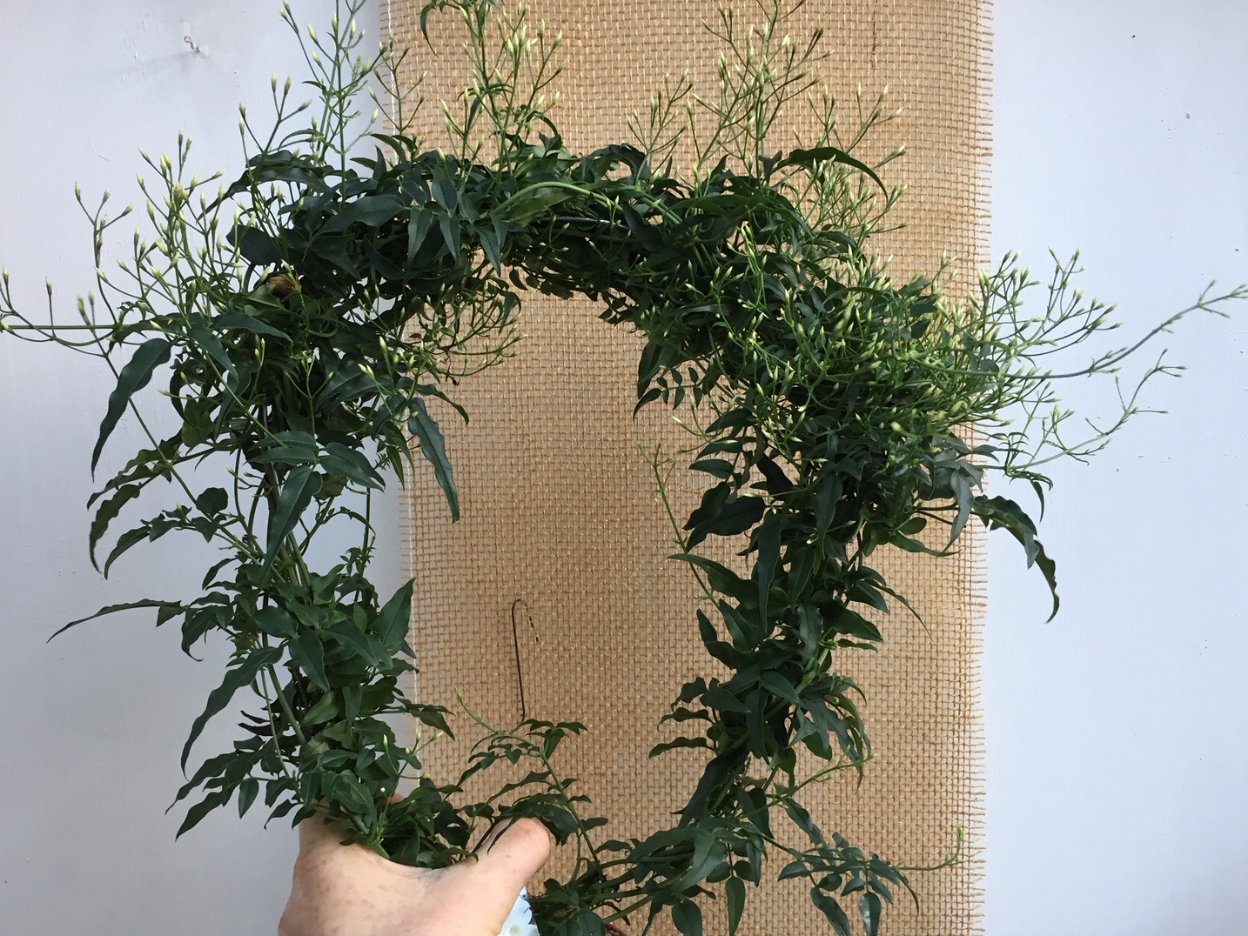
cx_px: 597
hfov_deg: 55.3
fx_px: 1190
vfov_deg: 42.9
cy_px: 487
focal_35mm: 33
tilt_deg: -6.2
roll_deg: +1.1
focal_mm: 4.15
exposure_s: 1/33
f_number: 2.2
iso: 40
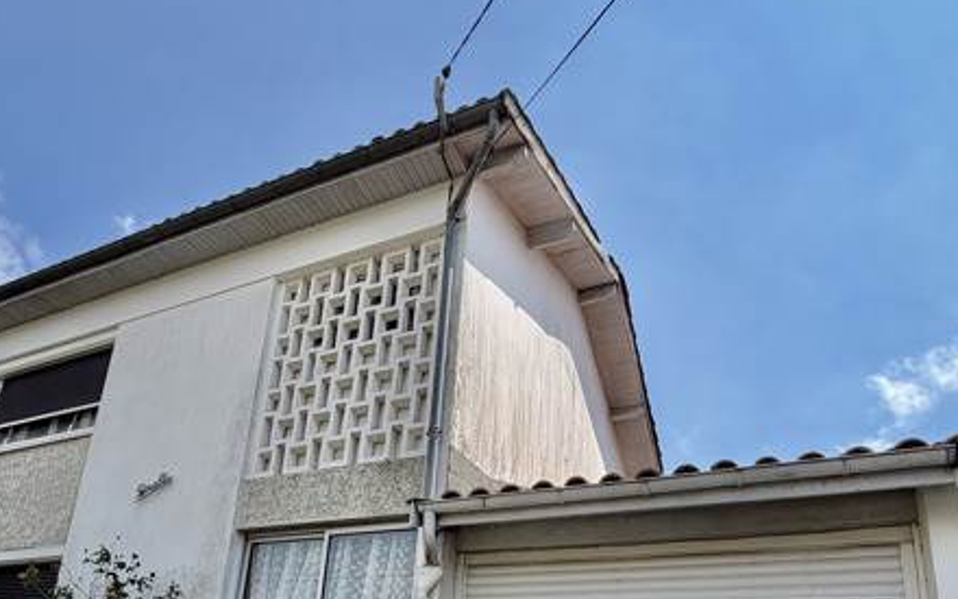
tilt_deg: +16.3
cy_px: 555
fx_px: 705
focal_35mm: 27
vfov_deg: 41.8
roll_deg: -5.6
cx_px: 407
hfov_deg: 68.0
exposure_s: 1/985
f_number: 2.2
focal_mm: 2.22
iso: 20
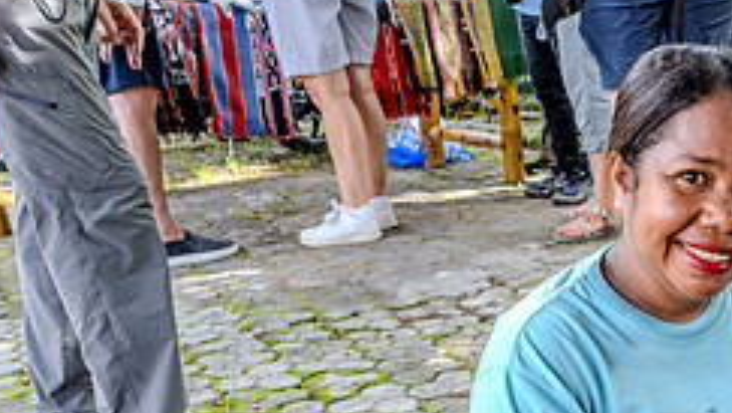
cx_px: 741
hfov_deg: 32.0
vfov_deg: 19.0
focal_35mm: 60
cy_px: 490
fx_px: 1165
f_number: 6.3
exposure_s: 1/80
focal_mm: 24
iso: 640
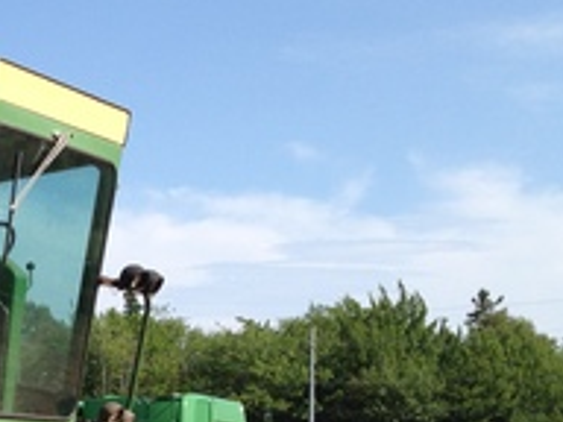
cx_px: -214
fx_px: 1610
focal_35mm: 99
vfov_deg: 14.5
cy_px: 484
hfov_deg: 18.2
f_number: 2.4
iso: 64
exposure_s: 1/1235
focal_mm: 4.28
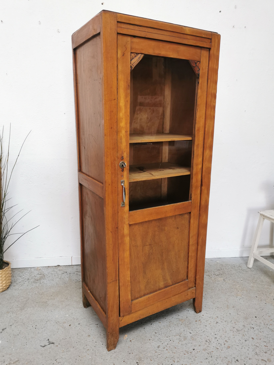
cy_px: 182
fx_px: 285
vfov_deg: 65.3
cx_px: 137
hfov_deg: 51.4
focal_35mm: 27
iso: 160
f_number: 1.8
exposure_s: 1/100
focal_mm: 5.58
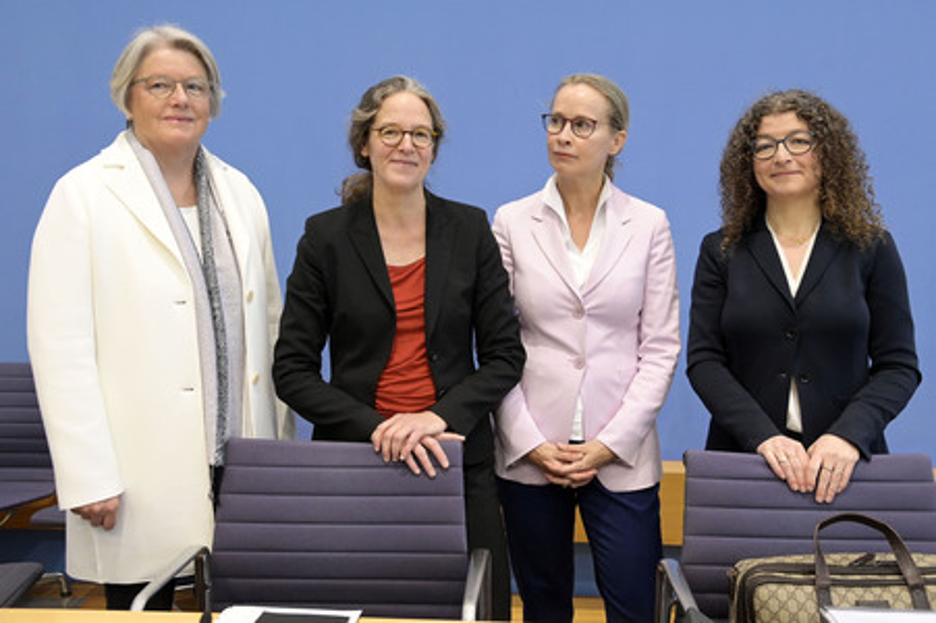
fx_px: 883
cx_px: 468
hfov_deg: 55.8
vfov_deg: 38.8
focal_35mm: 34
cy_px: 312
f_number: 5
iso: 5000
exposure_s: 1/500
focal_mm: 34
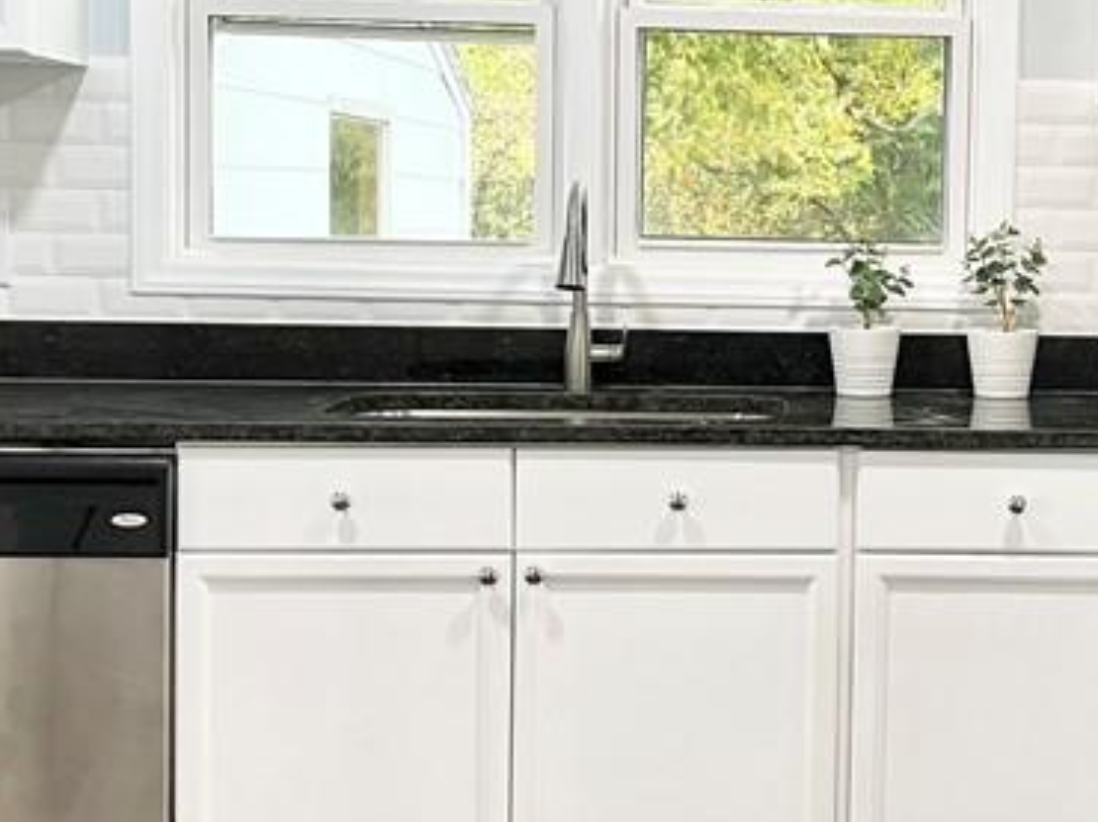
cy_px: 329
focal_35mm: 72
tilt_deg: -3.2
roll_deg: -1.7
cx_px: 920
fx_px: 2282
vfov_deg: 20.4
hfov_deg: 26.4
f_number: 1.6
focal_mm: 4.2
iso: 100
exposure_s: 1/60
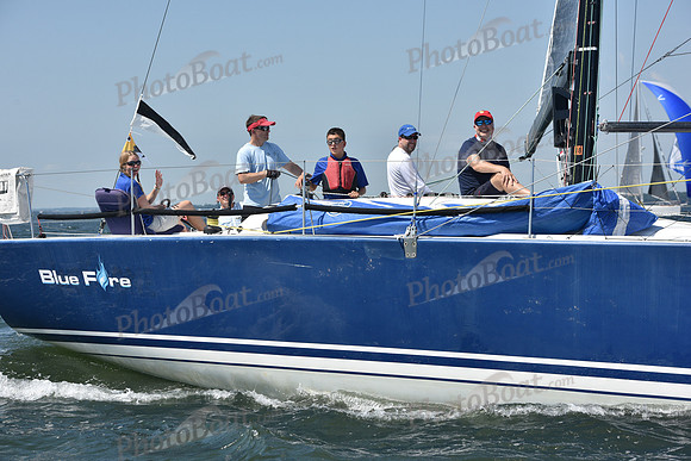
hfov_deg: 21.5
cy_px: 230
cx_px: 346
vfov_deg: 14.4
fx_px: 1824
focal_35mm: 95
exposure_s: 1/1250
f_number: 7.1
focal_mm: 95
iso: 250
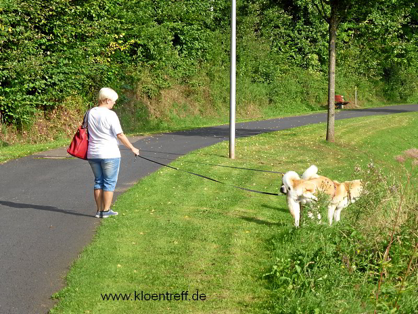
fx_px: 1316
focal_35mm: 109
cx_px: 209
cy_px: 157
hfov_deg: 18.0
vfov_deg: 13.6
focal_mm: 19.4
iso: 100
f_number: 5.3
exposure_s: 1/250
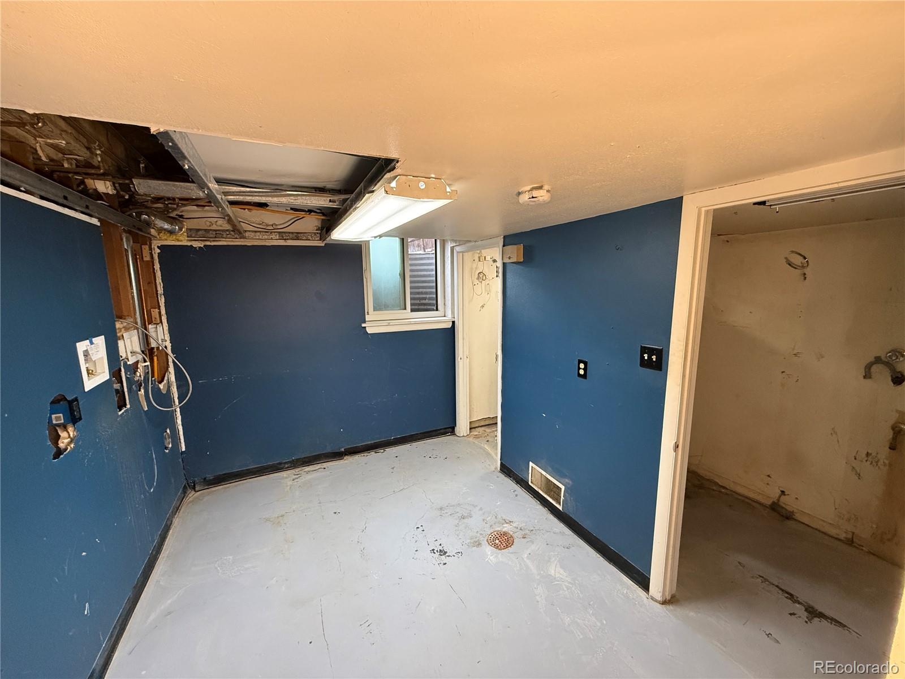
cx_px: 452
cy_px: 340
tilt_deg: -9.3
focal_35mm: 14
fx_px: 366
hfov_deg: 102.1
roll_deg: +0.9
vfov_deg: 85.7
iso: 500
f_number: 2.2
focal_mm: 2.22
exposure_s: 1/120
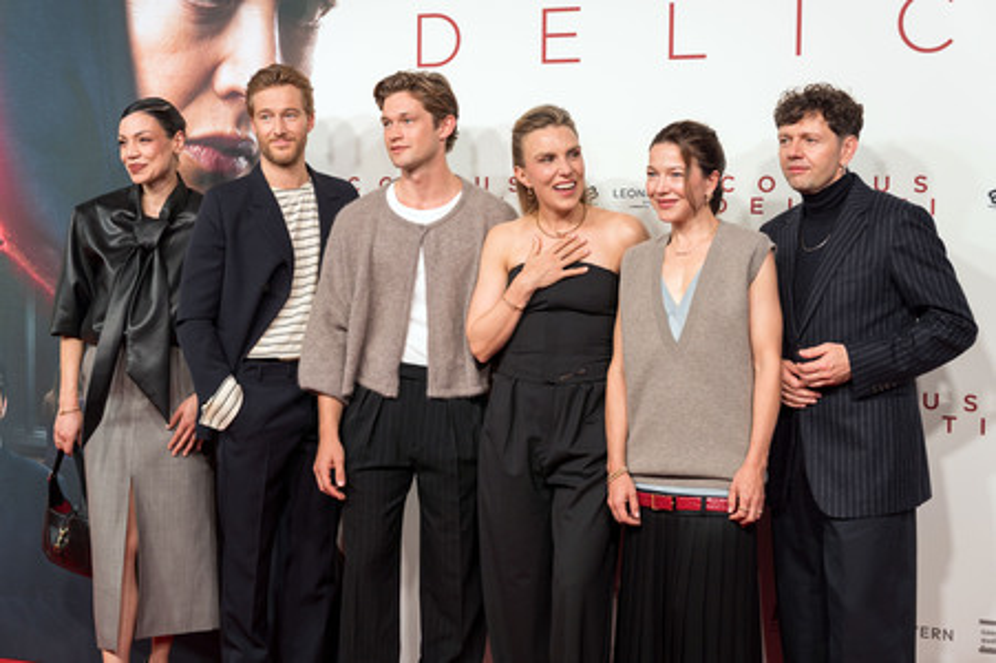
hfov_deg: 43.6
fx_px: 1244
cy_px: 332
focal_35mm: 45
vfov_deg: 29.8
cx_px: 498
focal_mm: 45
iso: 320
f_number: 3.2
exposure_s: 1/200
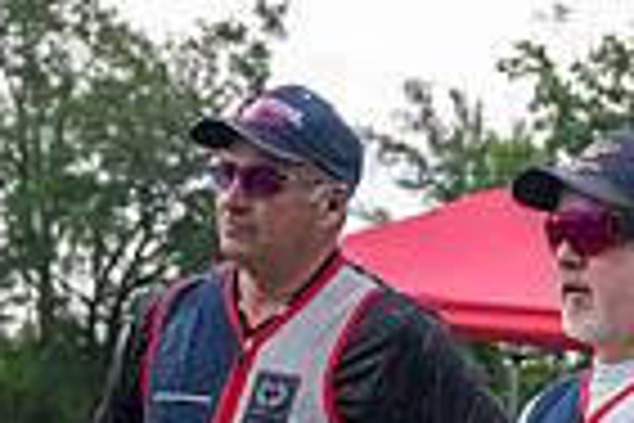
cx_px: 499
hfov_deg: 11.6
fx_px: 3117
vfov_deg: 7.5
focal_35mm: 177
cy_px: 835
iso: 64
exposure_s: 1/100
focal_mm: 43
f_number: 5
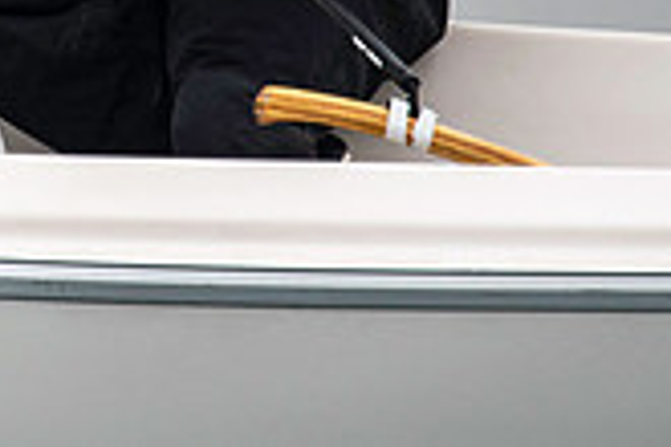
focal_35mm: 1582
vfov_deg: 0.9
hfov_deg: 1.3
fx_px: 29484
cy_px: -335
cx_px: -268
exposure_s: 1/3200
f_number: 4
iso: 250
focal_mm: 300
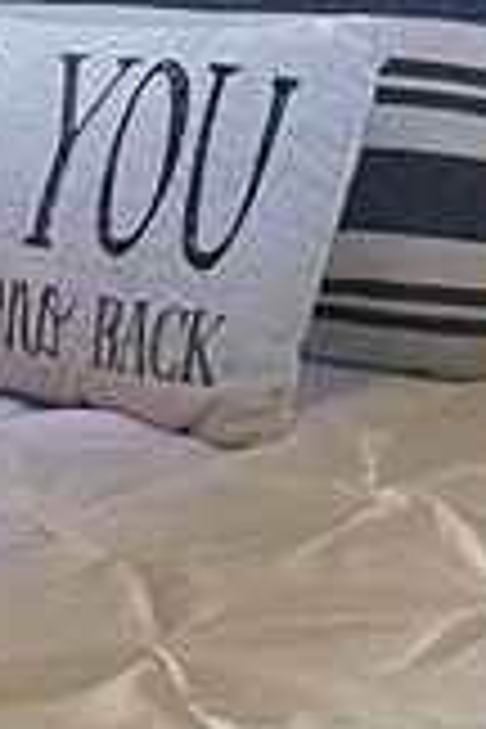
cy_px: -153
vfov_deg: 11.8
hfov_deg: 8.0
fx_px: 3462
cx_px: 189
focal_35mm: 171
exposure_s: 1/60
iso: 250
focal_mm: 4.2
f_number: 1.6
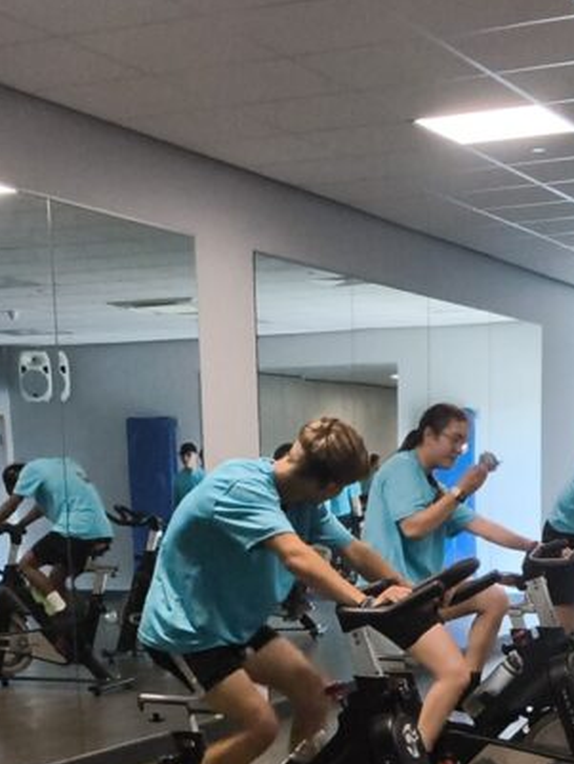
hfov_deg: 21.2
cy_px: 754
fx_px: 1525
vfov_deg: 26.7
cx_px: 381
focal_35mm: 69
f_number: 2
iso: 250
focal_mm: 2.87
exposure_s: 1/100
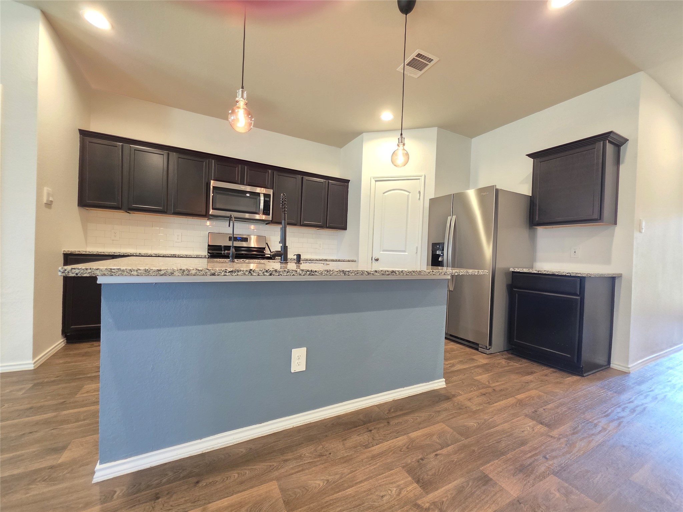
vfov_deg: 89.9
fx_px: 256
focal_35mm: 13
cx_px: 342
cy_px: 256
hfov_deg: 106.2
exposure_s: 1/60
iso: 500
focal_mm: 2.2
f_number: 1.9
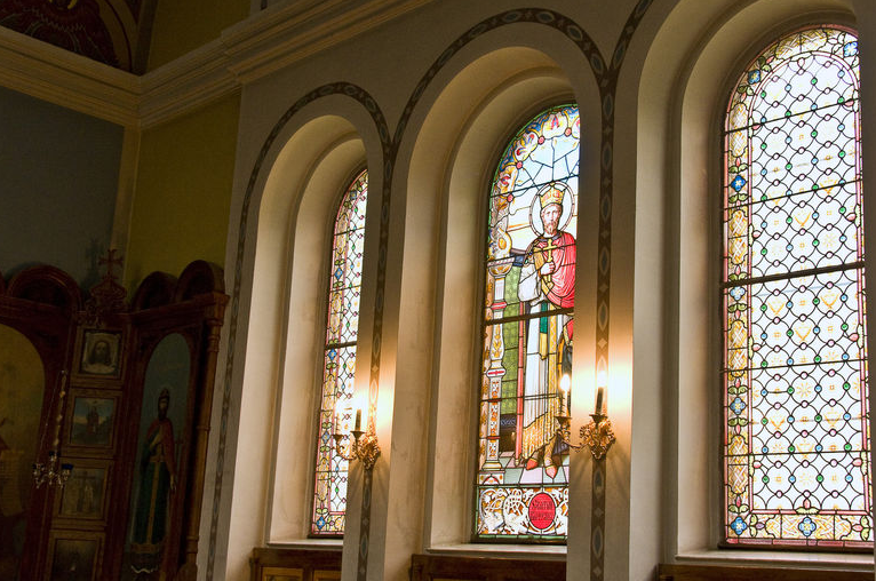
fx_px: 1156
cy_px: 291
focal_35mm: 48
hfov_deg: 41.5
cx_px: 454
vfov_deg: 28.2
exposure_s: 1/25
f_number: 6.3
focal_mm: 27
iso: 500
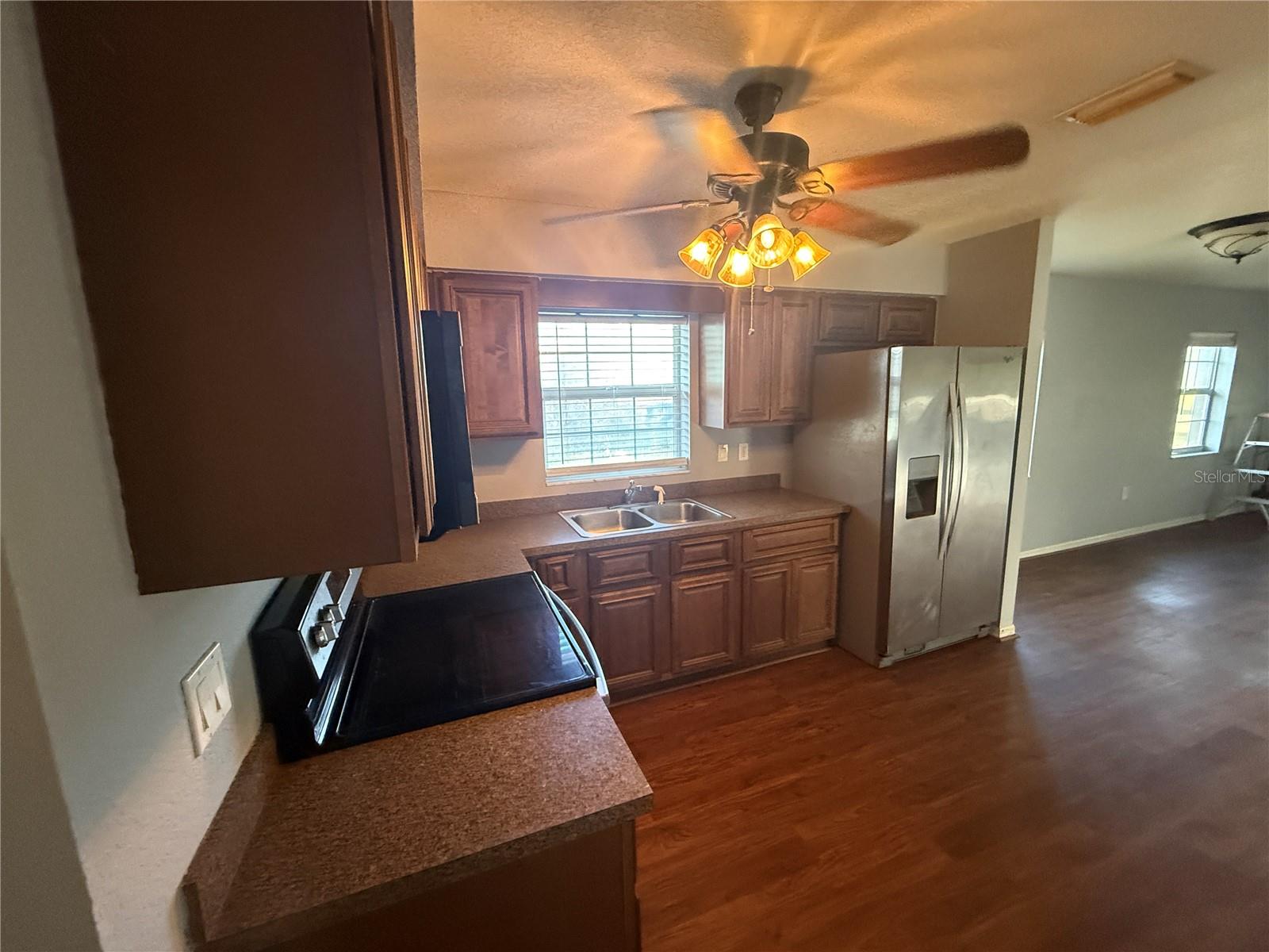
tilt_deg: -8.4
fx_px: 513
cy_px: 476
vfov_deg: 85.7
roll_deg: +1.7
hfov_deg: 102.1
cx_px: 634
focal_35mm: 14
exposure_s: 1/60
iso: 800
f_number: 2.2
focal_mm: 2.22
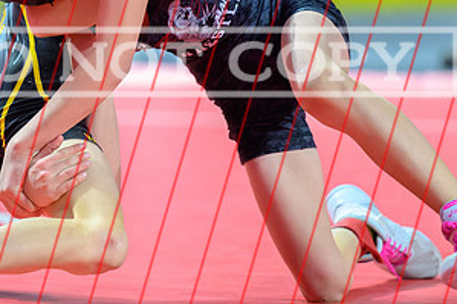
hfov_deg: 5.2
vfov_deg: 3.5
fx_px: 5011
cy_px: 111
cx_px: 116
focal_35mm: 395
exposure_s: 1/800
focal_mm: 180
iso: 4500
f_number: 2.8
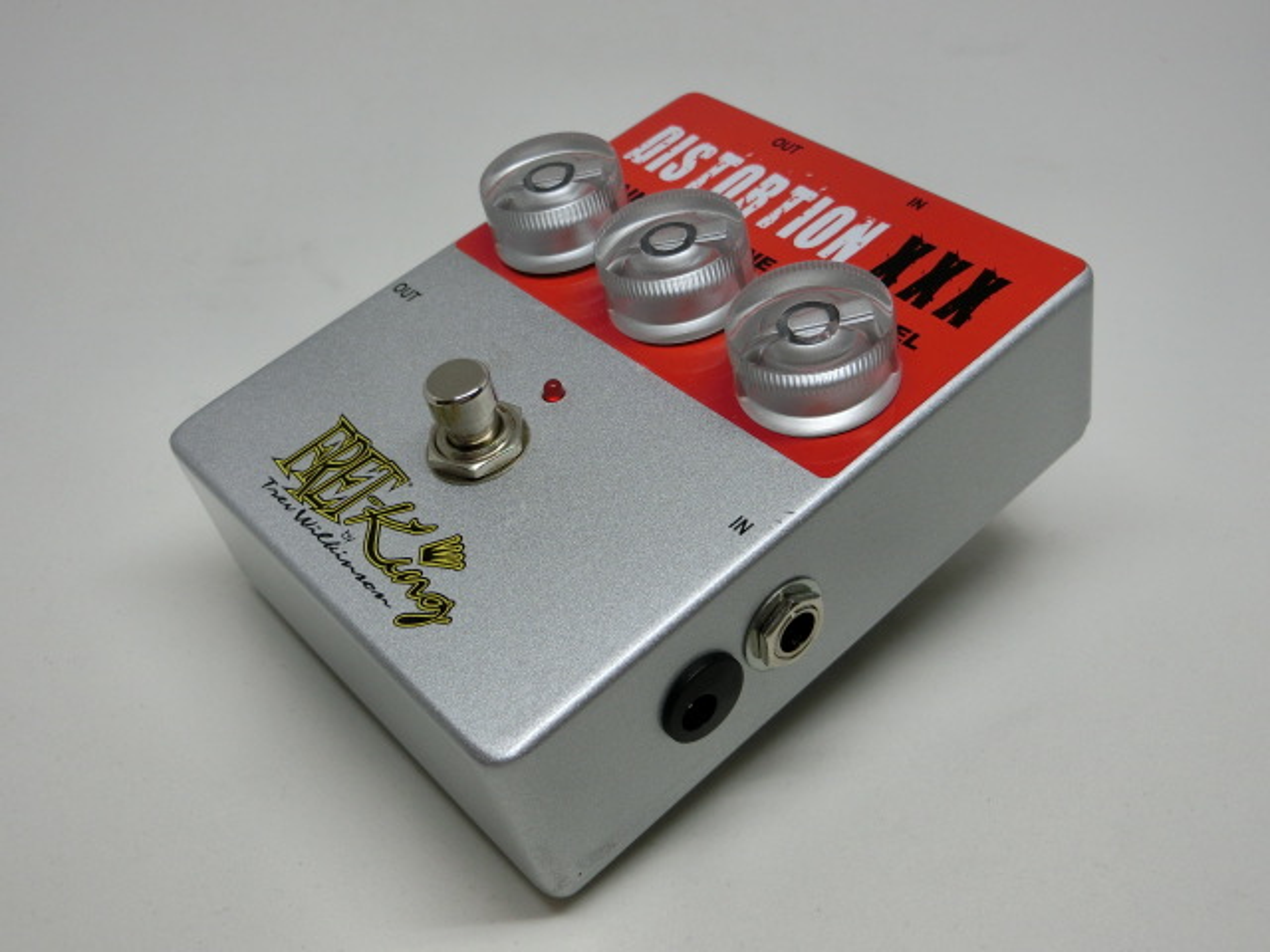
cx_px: 635
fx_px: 1431
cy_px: 476
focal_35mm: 39
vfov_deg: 36.8
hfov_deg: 47.9
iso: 80
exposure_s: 1/125
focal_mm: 6.9
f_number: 4.1
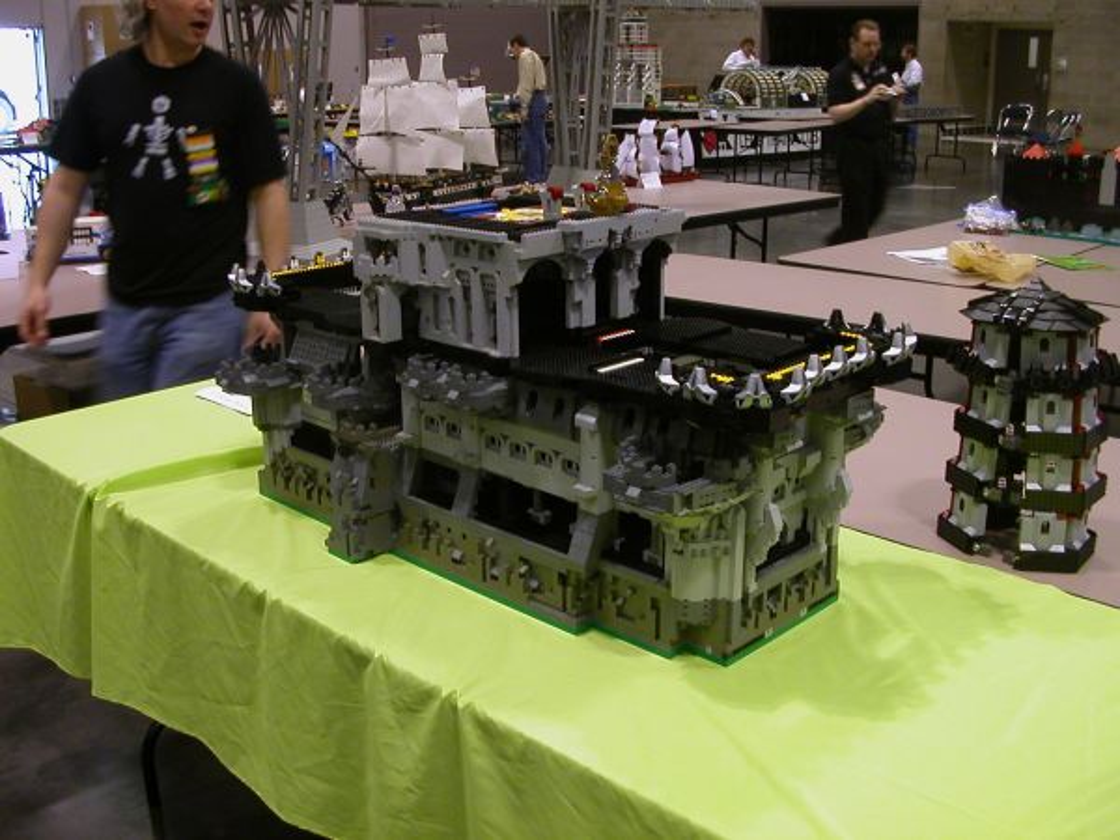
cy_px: 420
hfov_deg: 50.1
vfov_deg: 38.7
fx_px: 1197
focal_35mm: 37
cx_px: 560
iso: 100
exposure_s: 1/17.1
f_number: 2.7
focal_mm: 5.6
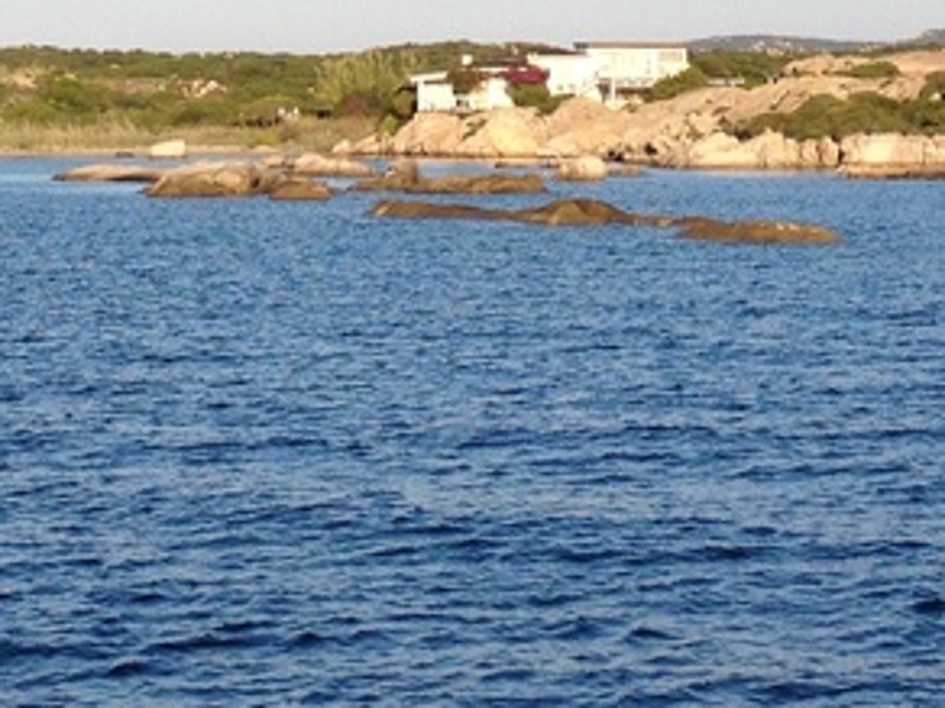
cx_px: 392
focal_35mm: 144
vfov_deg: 10.2
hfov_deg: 13.7
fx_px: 3931
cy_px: -26
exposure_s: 1/1577
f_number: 2.4
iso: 64
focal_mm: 4.28
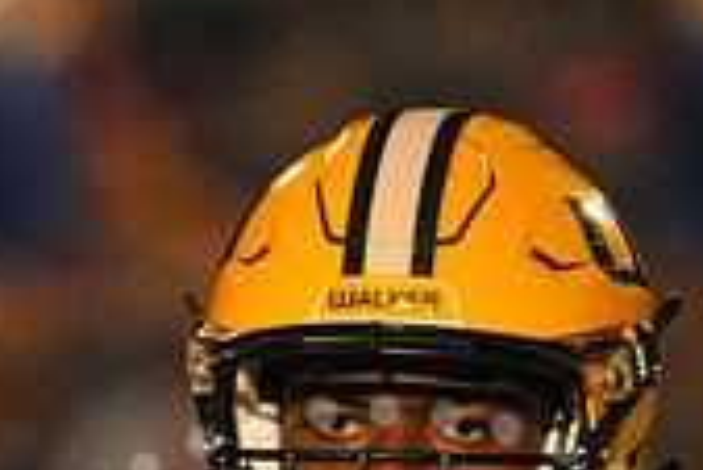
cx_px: 374
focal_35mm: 2059
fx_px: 40241
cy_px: 894
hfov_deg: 1.0
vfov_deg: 0.7
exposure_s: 1/200
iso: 5000
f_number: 6.3
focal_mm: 600
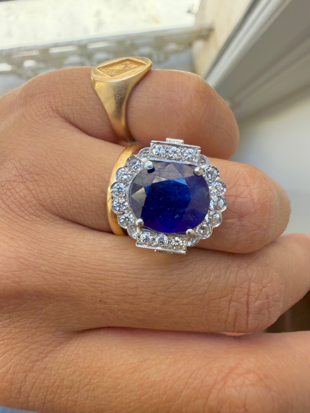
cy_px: 206
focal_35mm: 24
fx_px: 287
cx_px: 155
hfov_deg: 56.8
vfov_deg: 71.6
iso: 80
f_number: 2.2
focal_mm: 2.22
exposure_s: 1/121
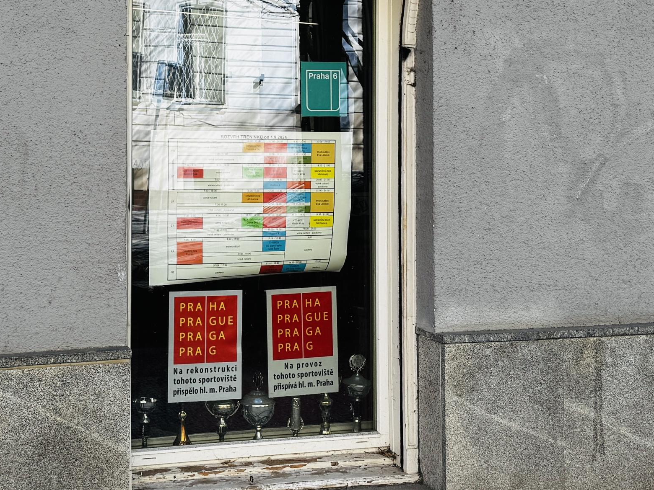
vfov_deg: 23.1
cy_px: 126
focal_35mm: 63
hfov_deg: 30.4
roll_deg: -0.2
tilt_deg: +0.2
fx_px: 1190
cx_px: 204
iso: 80
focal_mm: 6.76
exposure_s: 1/671
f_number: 1.78
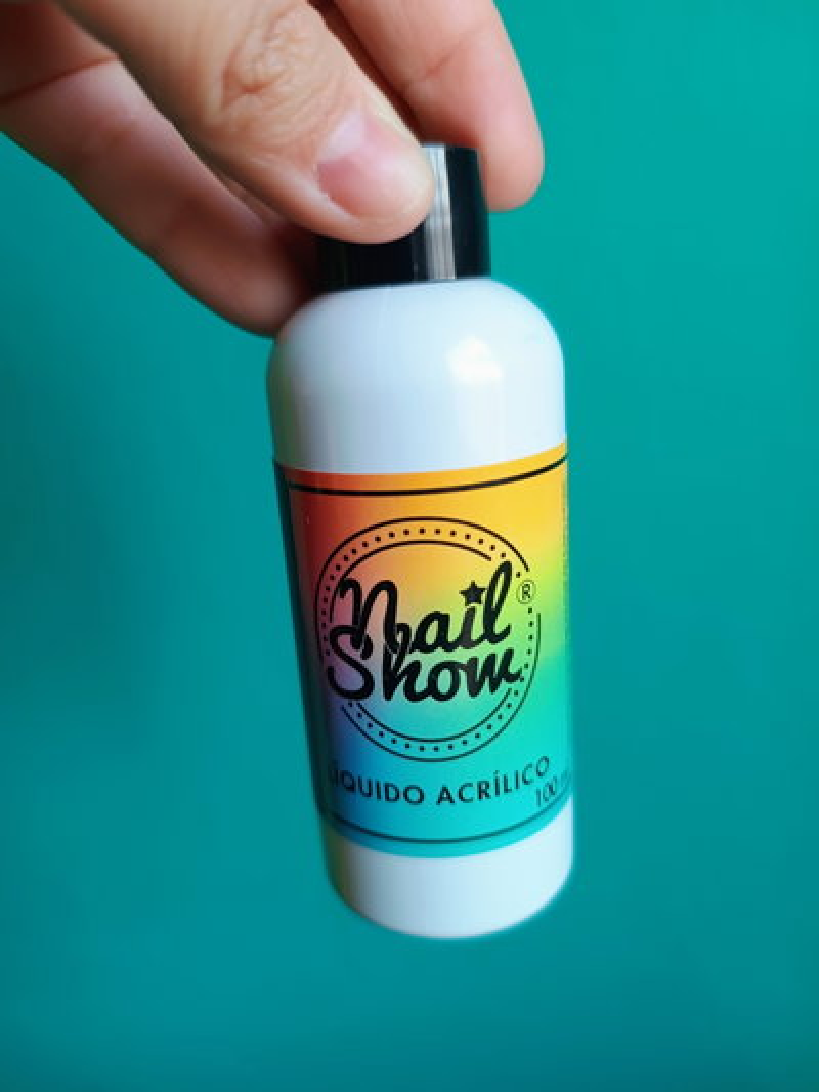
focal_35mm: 24
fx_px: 757
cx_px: 410
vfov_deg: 71.6
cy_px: 546
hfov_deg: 56.8
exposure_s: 1/100
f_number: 1.4
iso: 364
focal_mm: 5.89
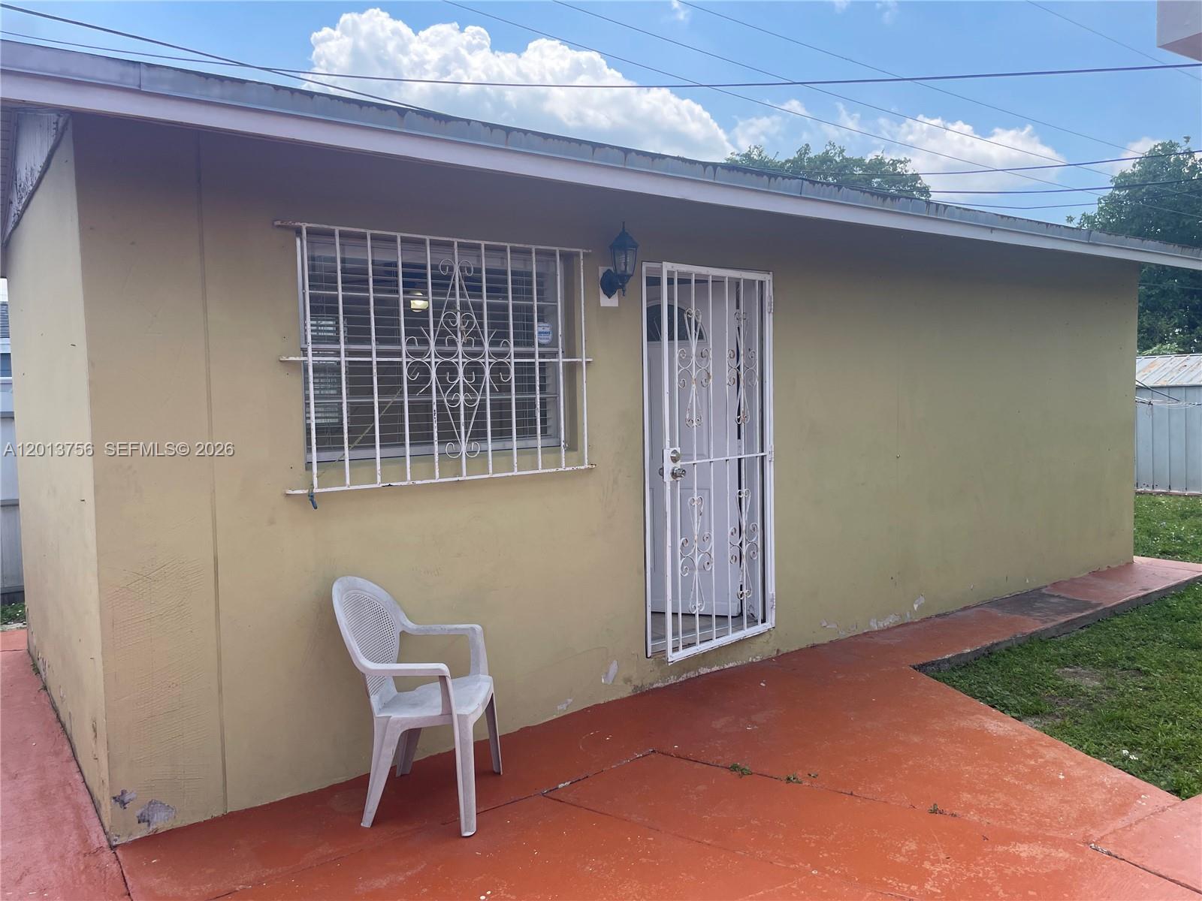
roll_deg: +1.0
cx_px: 601
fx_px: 903
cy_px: 450
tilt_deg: -4.1
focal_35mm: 26
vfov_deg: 53.1
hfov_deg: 67.3
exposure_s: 1/1642
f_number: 1.6
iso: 32
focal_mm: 4.2
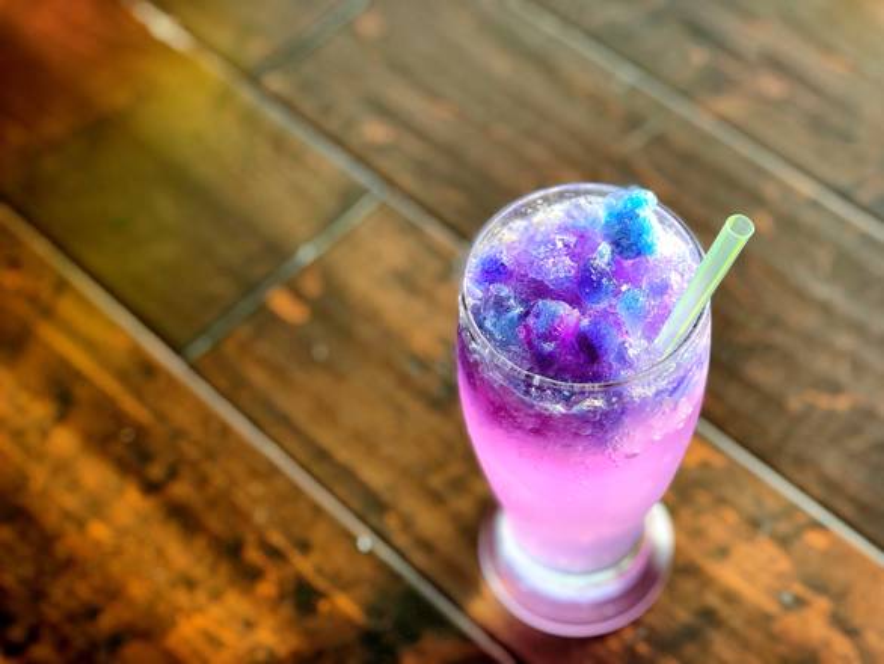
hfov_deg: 33.8
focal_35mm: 57
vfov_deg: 25.7
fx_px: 1456
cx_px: 442
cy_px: 332
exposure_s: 1/120
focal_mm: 6.6
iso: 25
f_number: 2.8
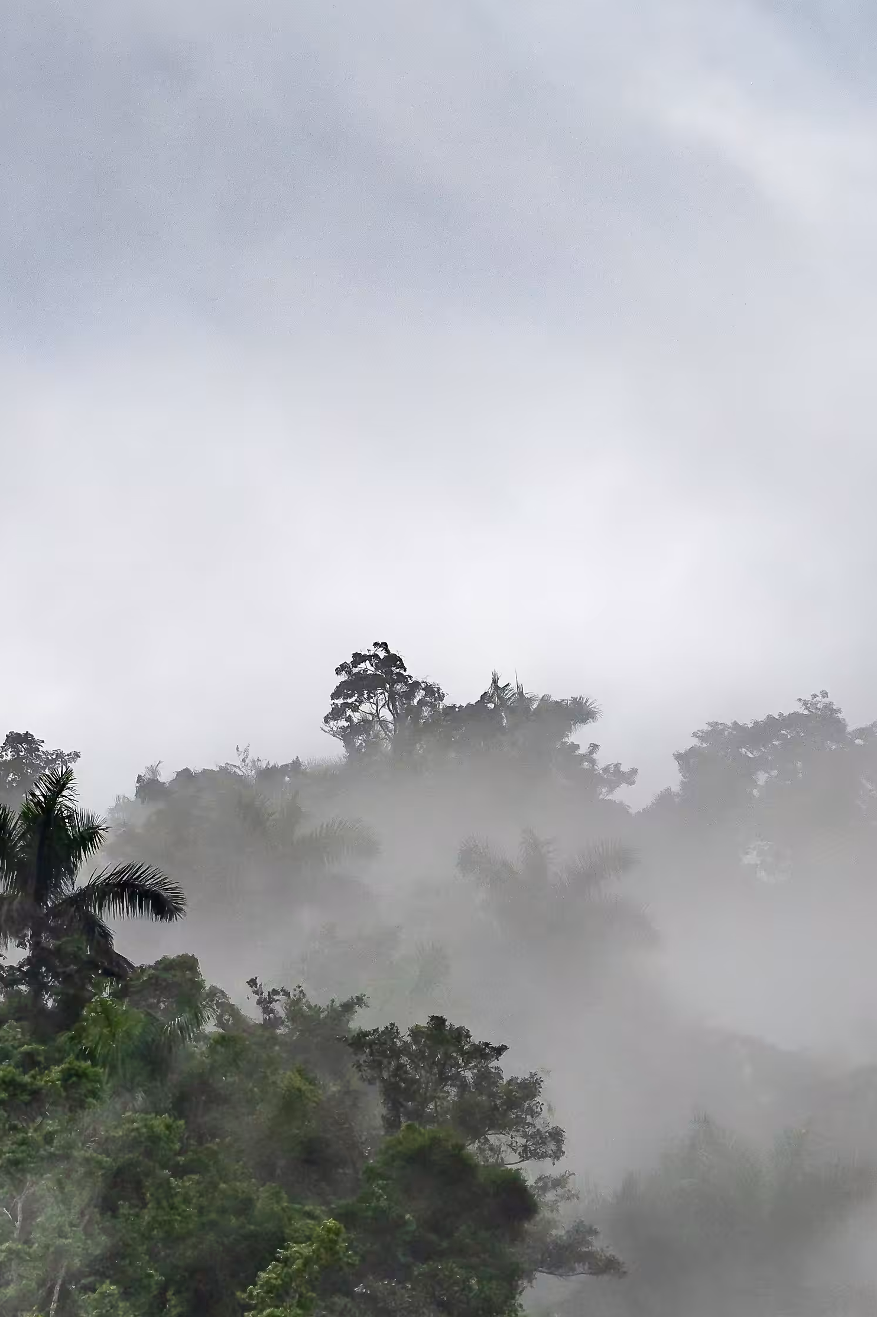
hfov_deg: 3.4
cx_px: 561
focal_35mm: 400
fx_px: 14637
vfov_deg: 5.1
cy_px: 1077
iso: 250
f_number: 5.6
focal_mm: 109
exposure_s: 1/800
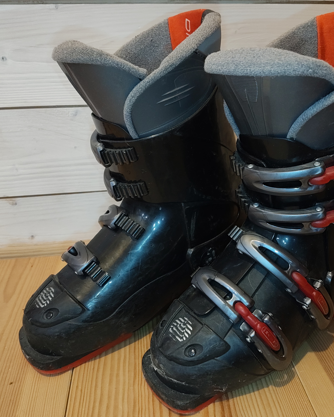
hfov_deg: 45.6
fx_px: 395
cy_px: 206
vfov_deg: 55.7
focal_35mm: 32
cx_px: 199
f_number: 1.88
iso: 1392
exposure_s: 1/33.3
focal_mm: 5.56
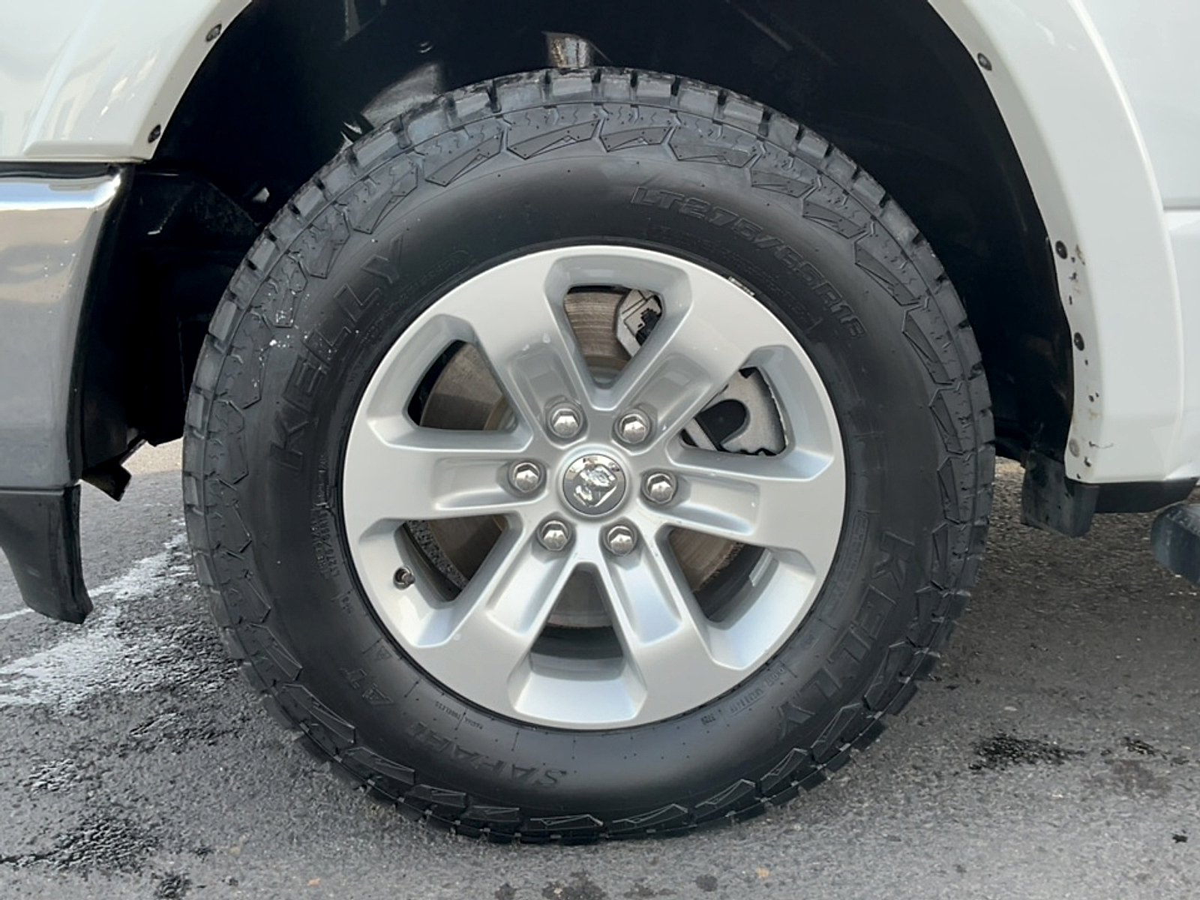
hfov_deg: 60.0
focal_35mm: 30
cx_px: 600
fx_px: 1040
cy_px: 450
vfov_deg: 46.8
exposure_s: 1/137
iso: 16
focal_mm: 3
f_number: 1.8
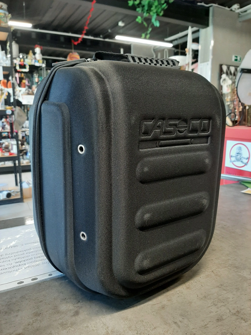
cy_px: 168
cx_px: 126
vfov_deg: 67.3
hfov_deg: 53.1
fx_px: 251
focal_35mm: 26
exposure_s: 1/33
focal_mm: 3.93
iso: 160
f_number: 1.7
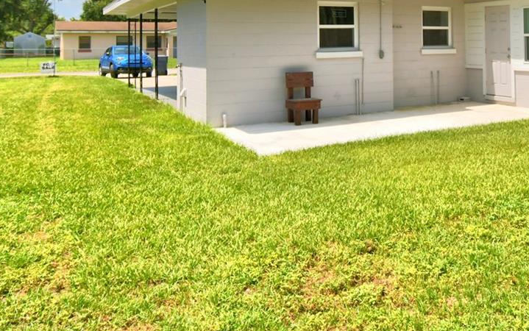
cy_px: 33
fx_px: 490
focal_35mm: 34
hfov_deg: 54.6
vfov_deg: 35.1
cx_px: 383
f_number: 4.5
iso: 100
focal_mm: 10
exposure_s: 1/1600
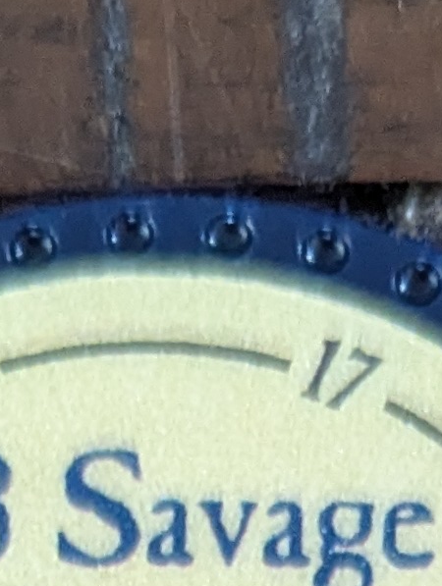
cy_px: 1276
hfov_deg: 9.1
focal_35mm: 164
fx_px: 2783
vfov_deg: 10.7
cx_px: 165
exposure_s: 1/120
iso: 2564
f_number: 1.85
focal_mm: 6.81
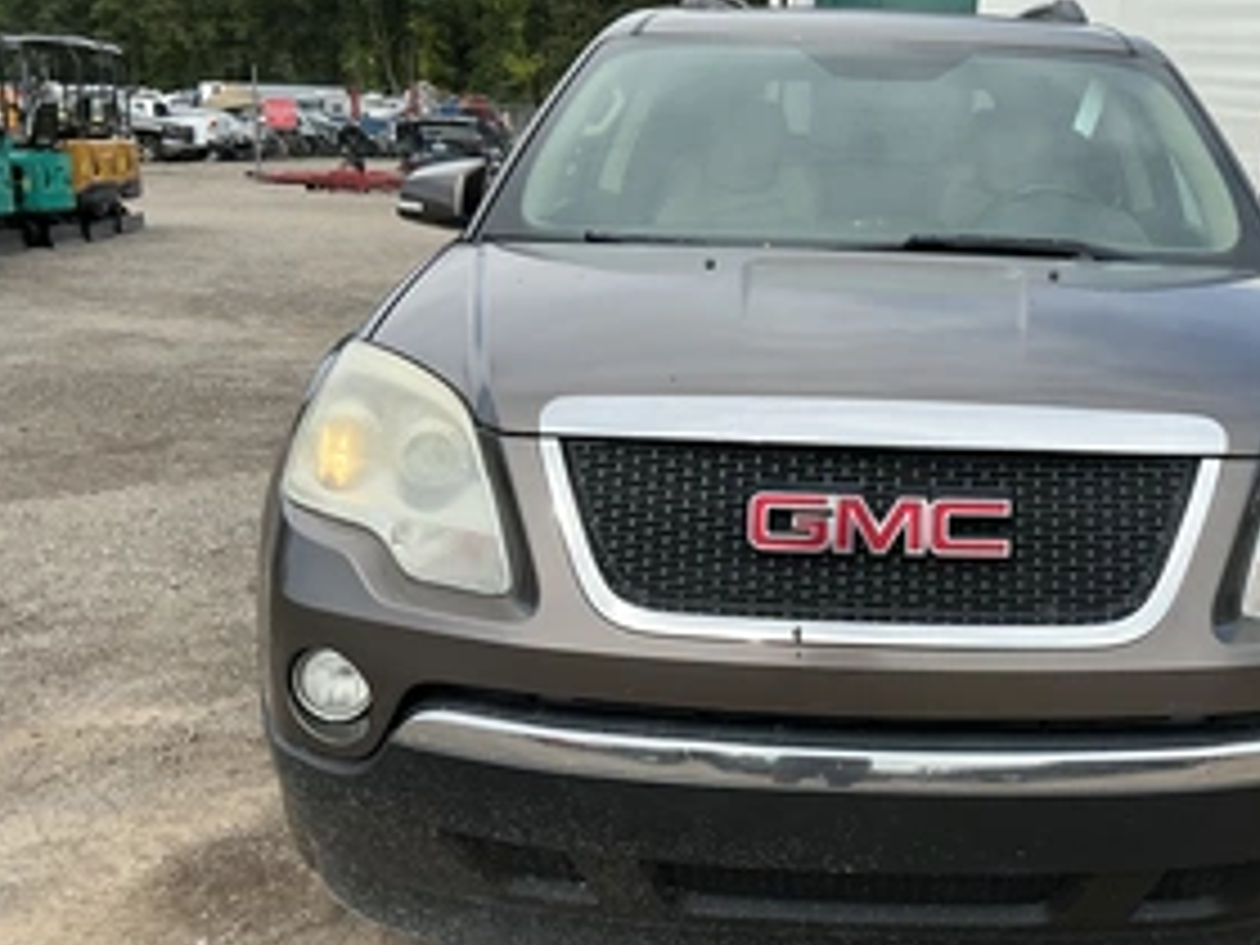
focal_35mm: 40
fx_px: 1456
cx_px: 873
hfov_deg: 45.8
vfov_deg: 36.0
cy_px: 495
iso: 25
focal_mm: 3
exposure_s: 1/1121
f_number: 1.8
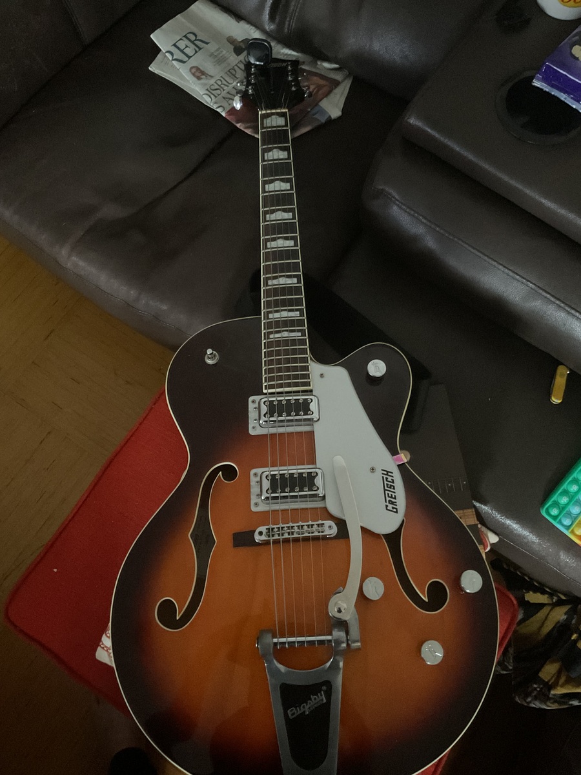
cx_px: 290
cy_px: 388
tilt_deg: -73.3
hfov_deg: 48.2
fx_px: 649
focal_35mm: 29
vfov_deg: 61.7
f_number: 1.8
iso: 1000
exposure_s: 1/15
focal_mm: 3
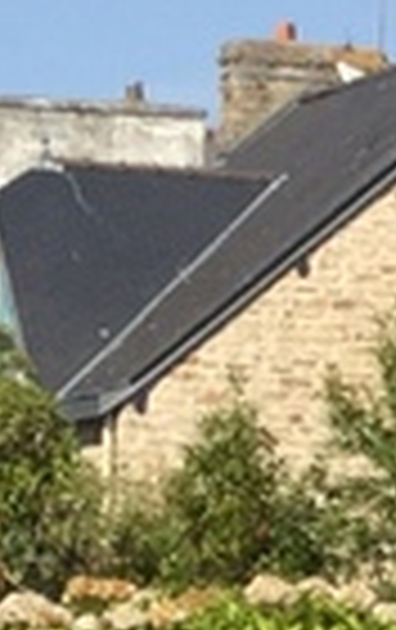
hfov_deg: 4.3
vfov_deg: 8.0
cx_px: 2106
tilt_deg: +3.2
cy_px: 459
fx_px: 4523
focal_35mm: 263
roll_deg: -0.6
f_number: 2.2
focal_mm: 4.15
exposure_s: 1/2083
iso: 32
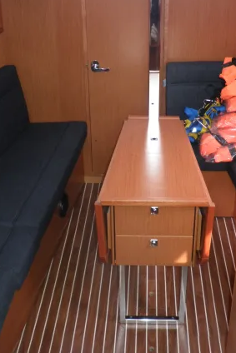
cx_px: 134
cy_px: 167
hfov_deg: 25.5
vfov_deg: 37.5
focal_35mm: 53
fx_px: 521
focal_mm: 6.3
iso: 160
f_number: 3.5
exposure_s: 1/30
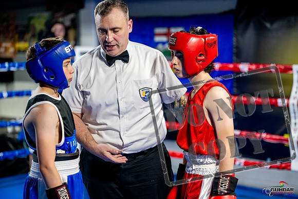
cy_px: 100
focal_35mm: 81
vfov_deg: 16.9
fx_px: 671
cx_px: 149
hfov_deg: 25.1
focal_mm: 81
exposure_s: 1/800
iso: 3200
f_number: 2
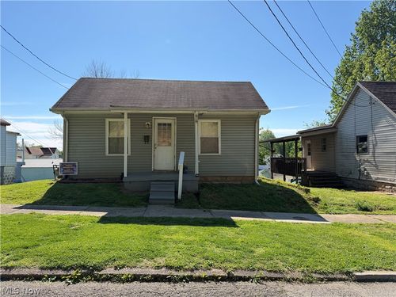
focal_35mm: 24
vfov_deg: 56.8
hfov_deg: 71.6
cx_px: 198
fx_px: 275
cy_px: 148
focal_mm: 6.76
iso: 100
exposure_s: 1/2169
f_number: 1.78
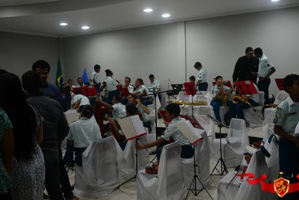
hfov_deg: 50.6
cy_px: 107
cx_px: 167
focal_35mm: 38
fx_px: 316
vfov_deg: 35.1
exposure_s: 1/100
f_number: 3.8
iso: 1600
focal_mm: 22
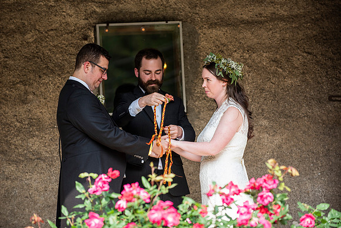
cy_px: 114
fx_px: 1705
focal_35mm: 180
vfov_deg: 7.6
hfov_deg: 11.4
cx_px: 170
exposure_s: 1/800
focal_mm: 180
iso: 400
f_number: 3.5
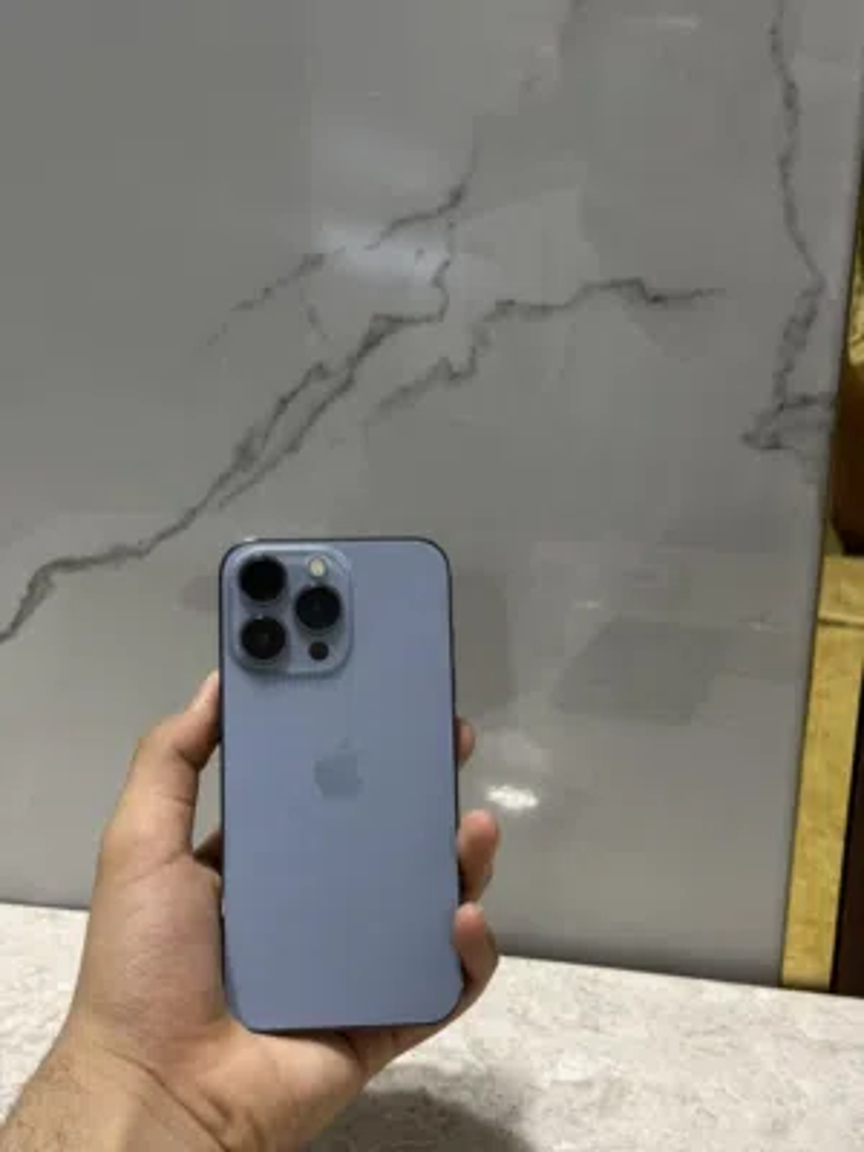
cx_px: 432
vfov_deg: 39.7
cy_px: 576
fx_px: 1597
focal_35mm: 48
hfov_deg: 30.3
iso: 400
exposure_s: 1/40
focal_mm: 6.76
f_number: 1.78
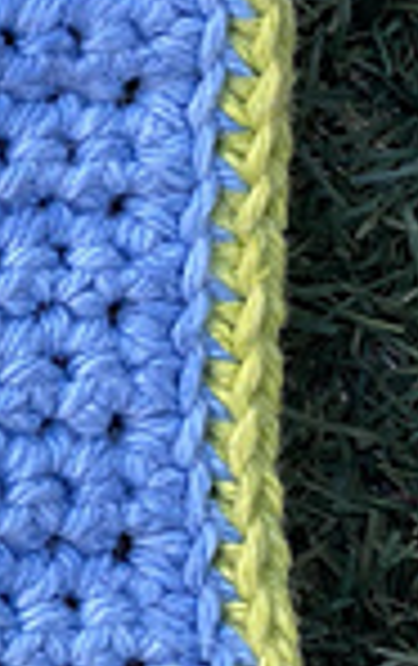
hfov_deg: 9.4
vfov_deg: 17.2
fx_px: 2161
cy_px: 45
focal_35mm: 119
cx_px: -715
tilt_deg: -85.4
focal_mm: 4.25
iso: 32
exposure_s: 1/122
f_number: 1.8
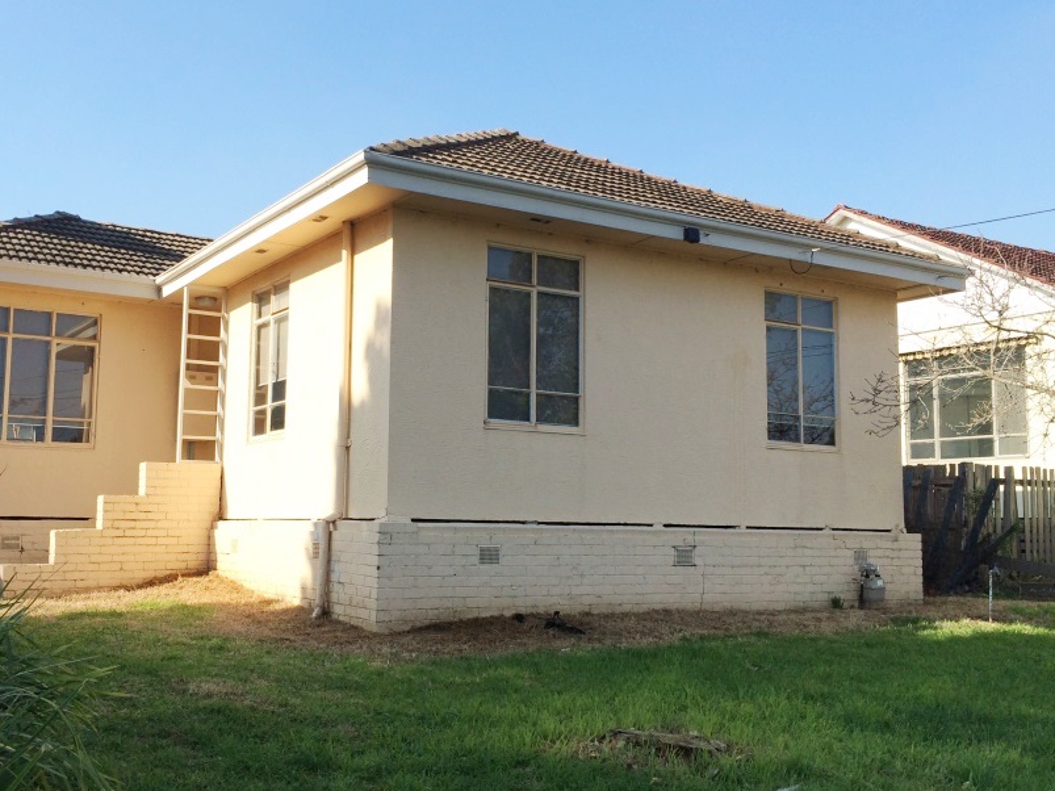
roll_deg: -0.7
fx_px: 1127
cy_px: 399
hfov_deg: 50.0
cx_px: 452
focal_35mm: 37
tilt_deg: +6.3
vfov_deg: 38.7
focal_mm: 4.15
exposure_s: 1/1172
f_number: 2.2
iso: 32
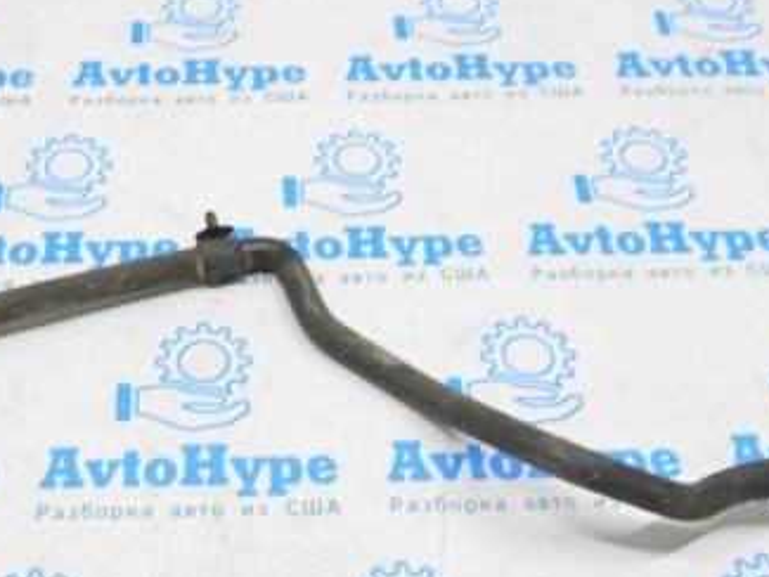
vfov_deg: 28.4
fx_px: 1133
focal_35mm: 51
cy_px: 375
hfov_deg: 36.9
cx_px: 234
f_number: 20
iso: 6400
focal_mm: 18
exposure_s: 1/15
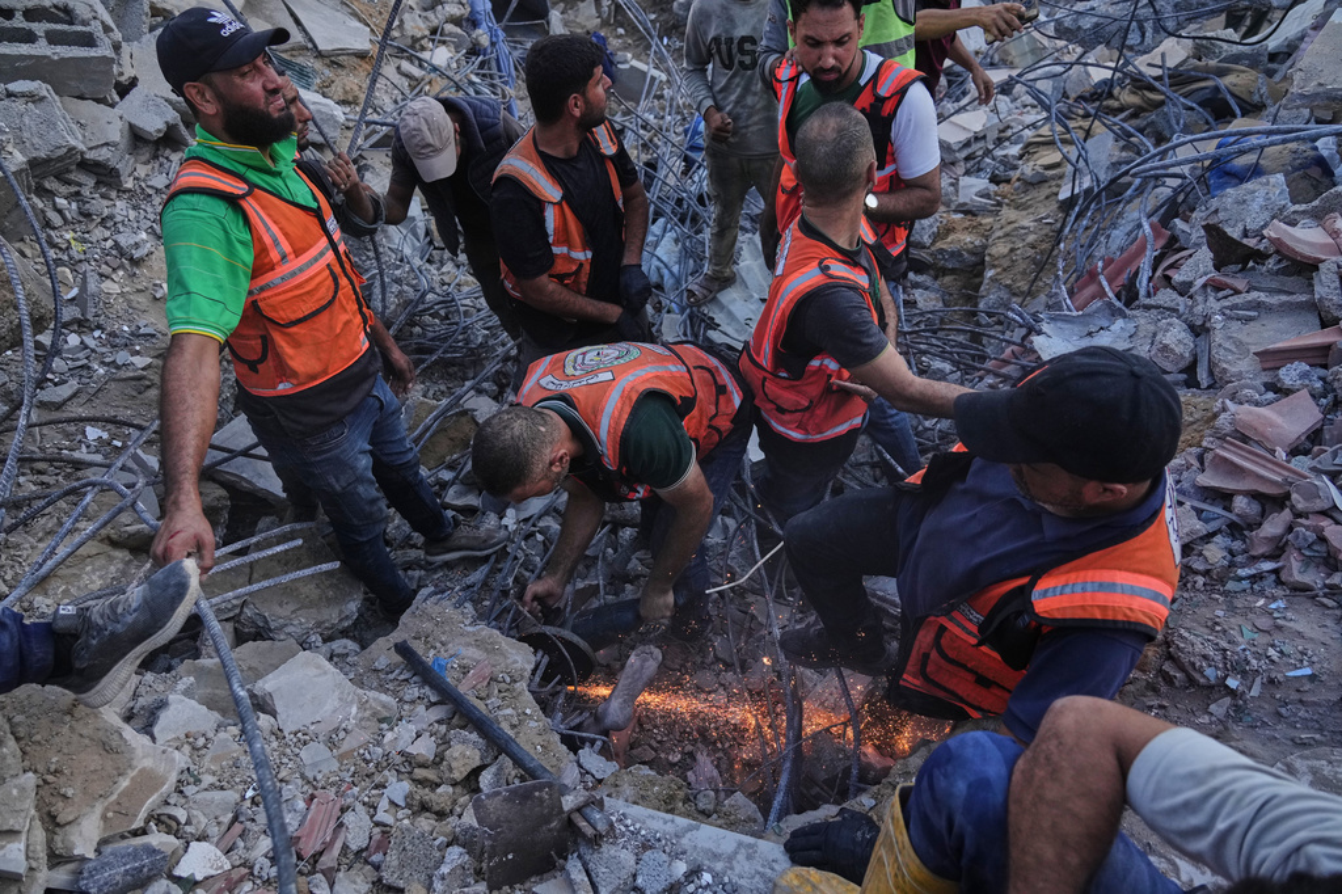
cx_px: 671
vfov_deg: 53.1
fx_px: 894
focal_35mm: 24
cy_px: 447
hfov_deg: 73.8
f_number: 4
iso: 800
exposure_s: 1/2000
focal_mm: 24
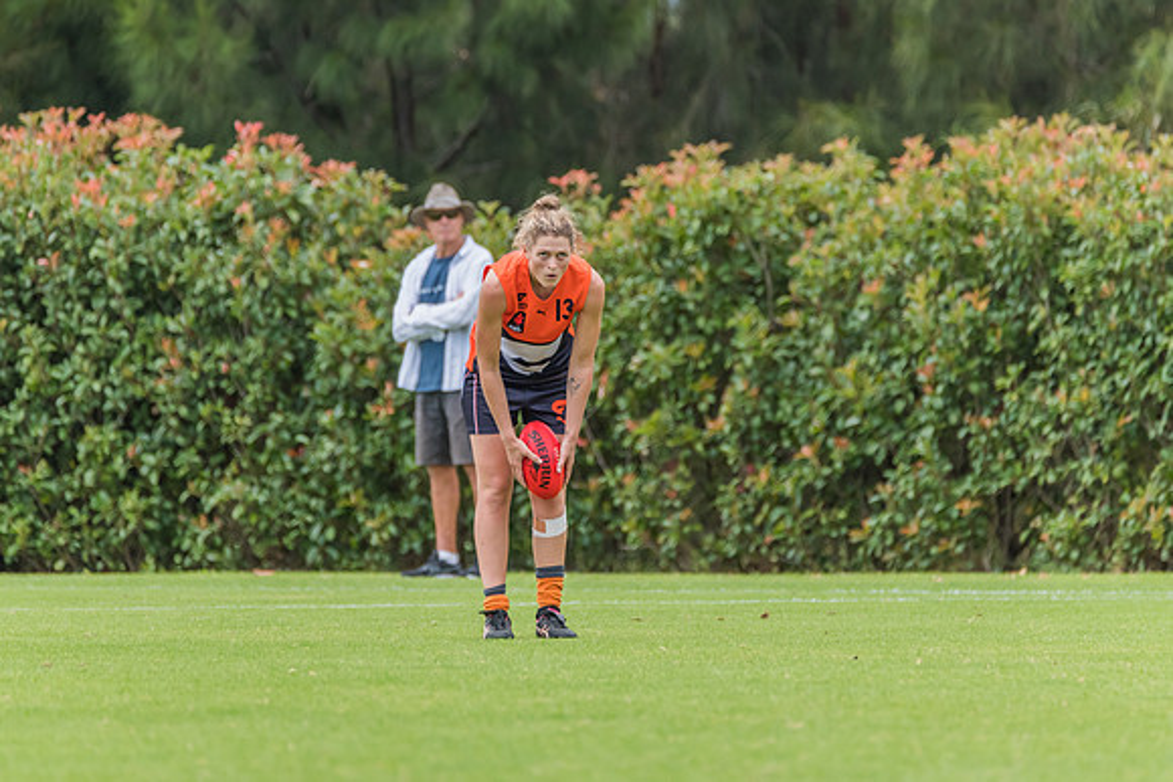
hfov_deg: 3.6
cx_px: 555
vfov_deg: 2.4
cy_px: 373
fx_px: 18780
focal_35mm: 576
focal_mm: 500
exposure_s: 1/1600
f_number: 6.3
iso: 1000
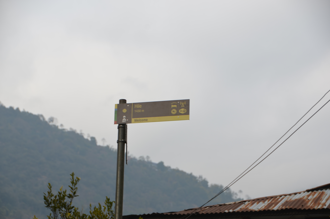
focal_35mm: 135
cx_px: 165
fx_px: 1235
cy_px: 110
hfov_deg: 15.2
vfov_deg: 10.1
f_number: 7.1
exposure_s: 1/80
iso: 100
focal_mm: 90
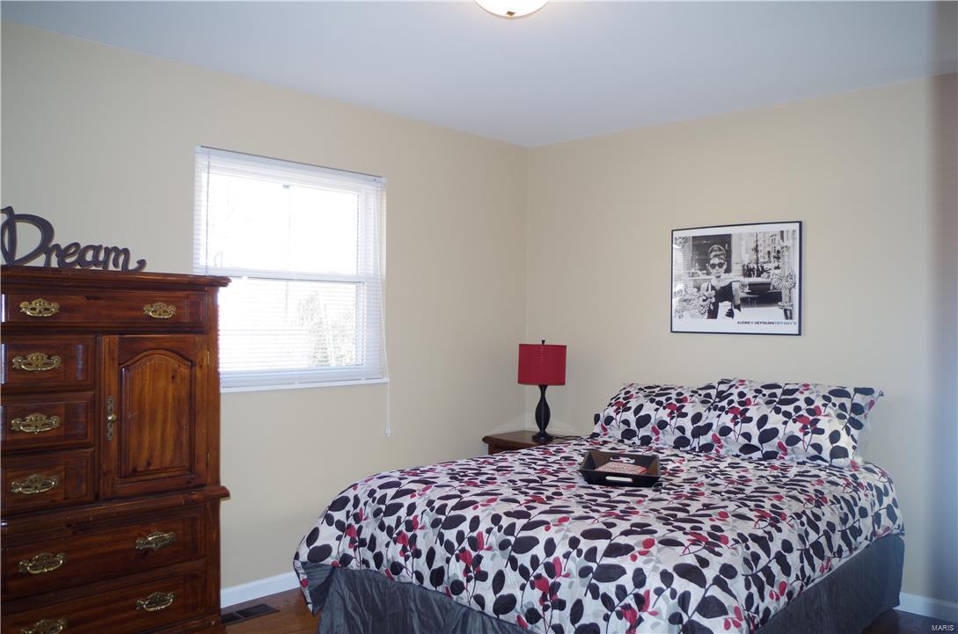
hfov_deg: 62.0
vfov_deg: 43.4
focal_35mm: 30
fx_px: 797
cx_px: 479
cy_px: 317
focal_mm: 20
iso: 400
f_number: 4
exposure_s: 1/50
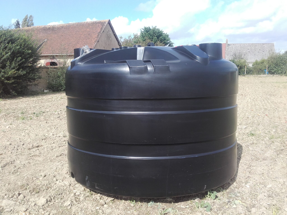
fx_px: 257
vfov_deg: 45.4
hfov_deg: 58.4
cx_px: 144
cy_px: 108
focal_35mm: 31
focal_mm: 3.31
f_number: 2.2
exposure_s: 1/736
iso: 50
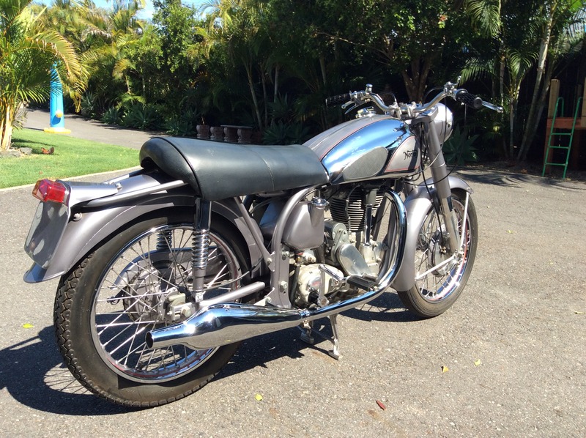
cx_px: 293
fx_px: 541
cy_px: 219
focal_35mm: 32
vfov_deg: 44.1
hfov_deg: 56.9
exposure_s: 1/566
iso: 32
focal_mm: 3.3
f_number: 2.4
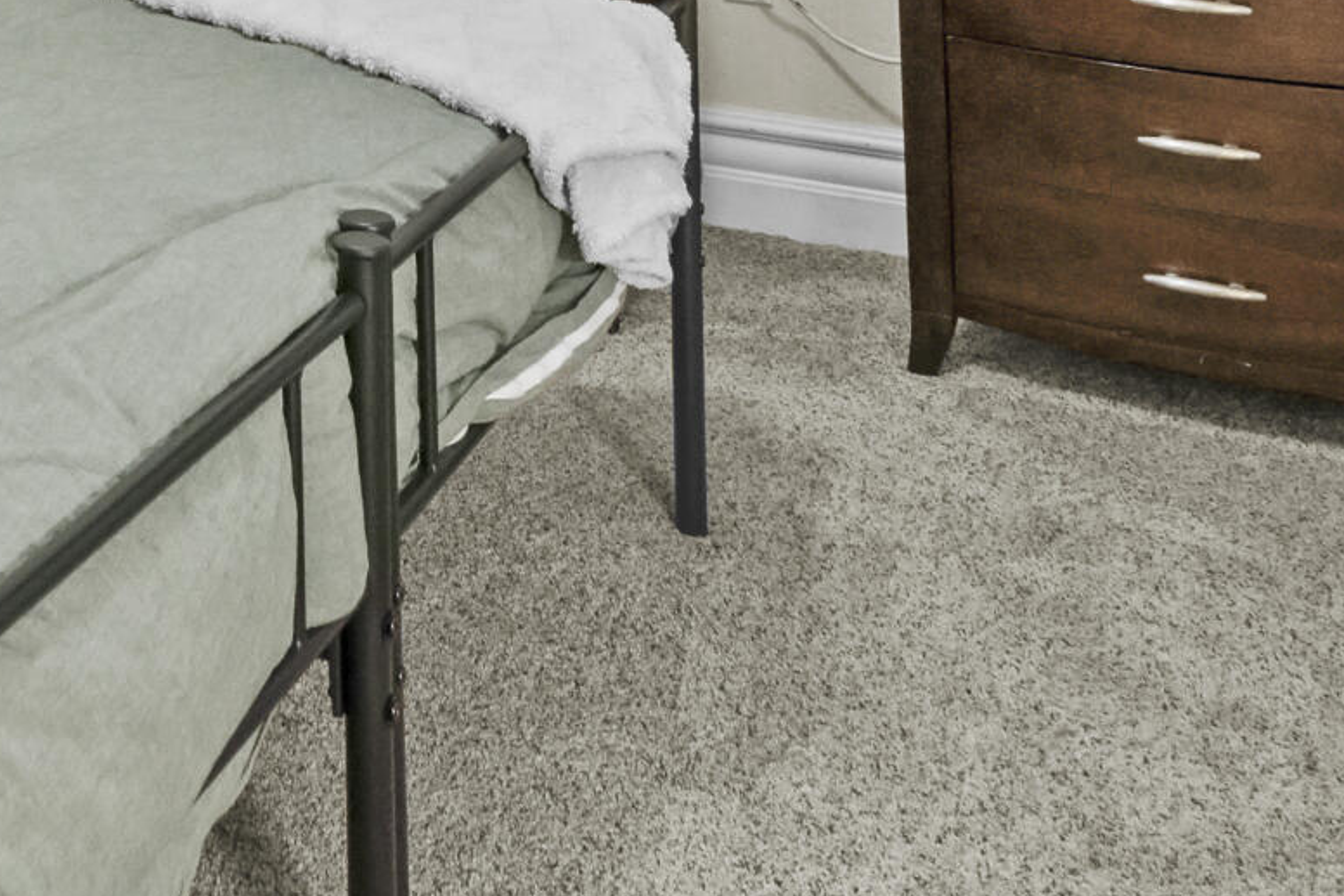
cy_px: -579
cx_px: -144
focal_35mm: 58
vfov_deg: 19.3
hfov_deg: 30.7
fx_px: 2165
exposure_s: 1/6
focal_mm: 10
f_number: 5.6
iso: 400
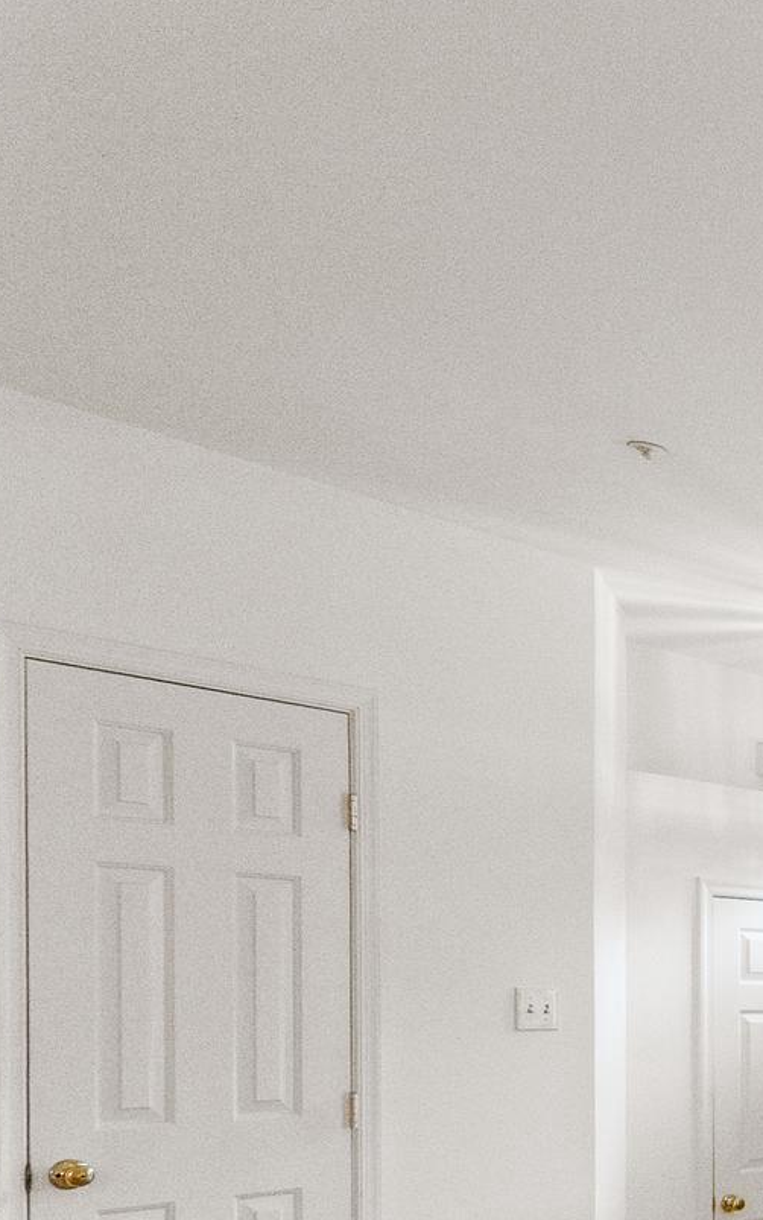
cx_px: 1487
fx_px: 1296
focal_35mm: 39
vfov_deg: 47.2
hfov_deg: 19.7
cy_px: 1005
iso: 640
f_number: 4.5
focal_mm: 10
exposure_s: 1/250
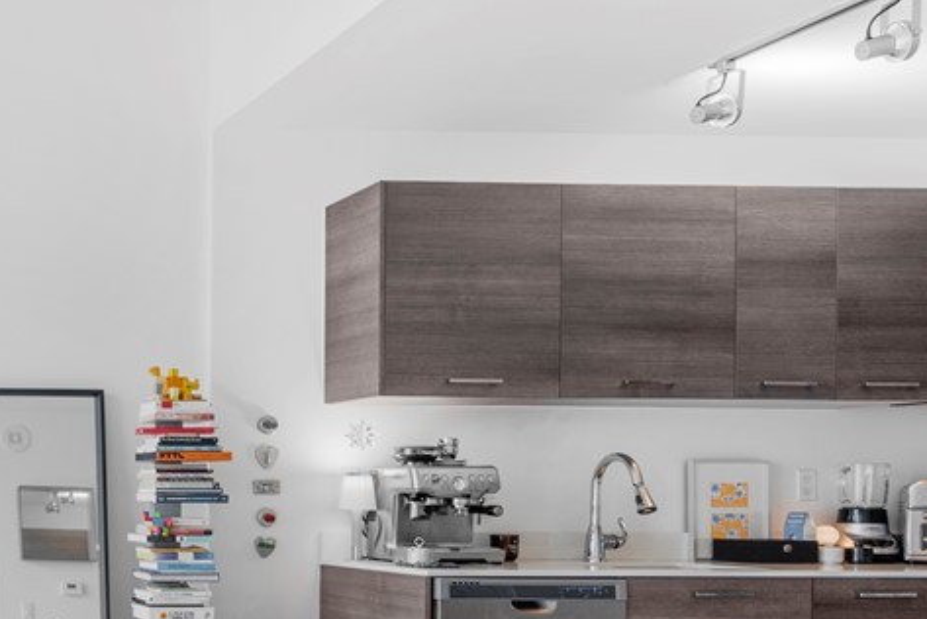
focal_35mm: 43
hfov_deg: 35.0
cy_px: 508
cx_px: -210
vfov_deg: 30.4
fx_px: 1108
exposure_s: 1/2.5
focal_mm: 12
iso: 100
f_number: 8
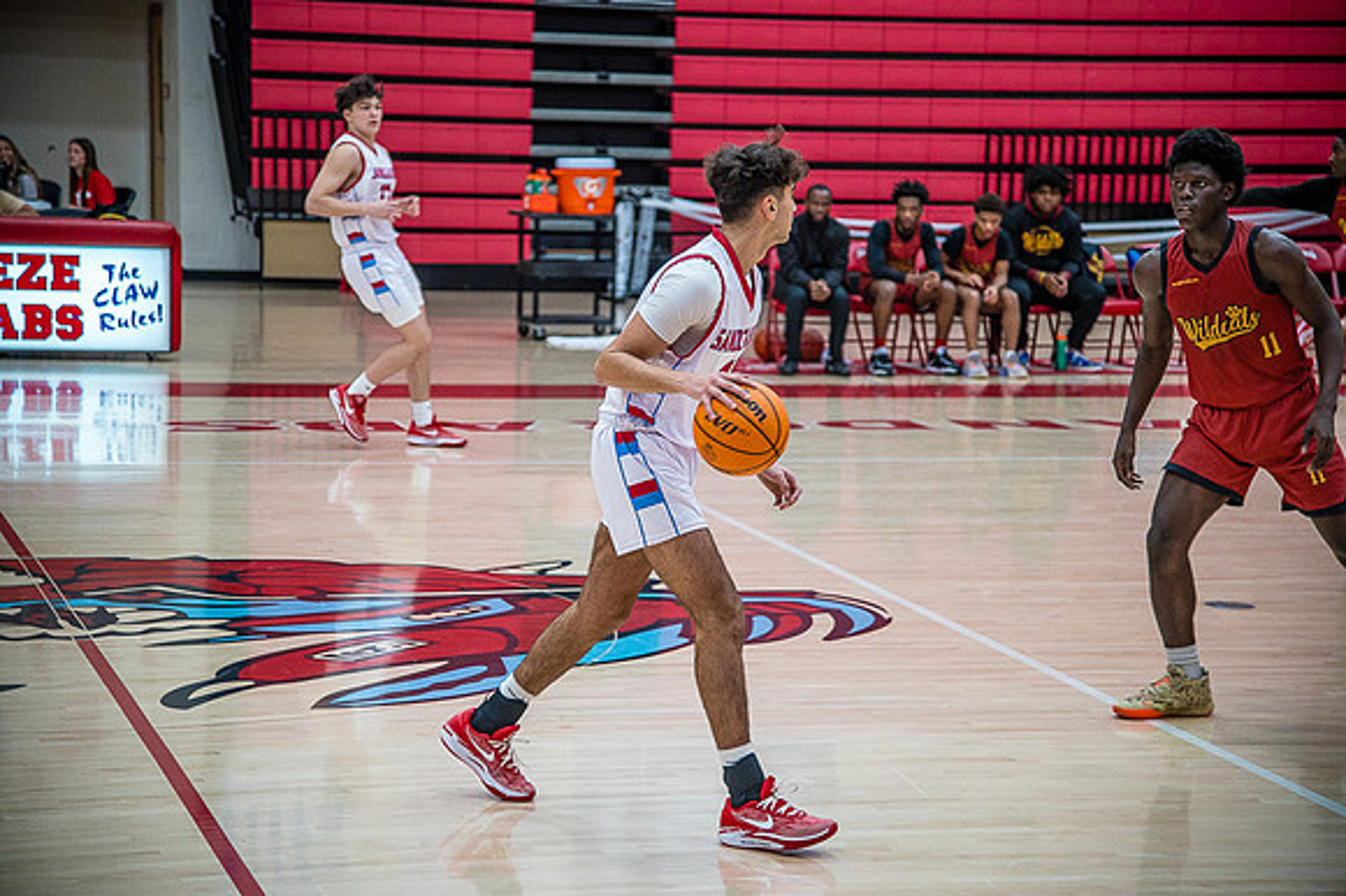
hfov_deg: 22.2
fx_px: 3438
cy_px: 448
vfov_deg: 14.8
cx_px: 673
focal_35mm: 92
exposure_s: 1/320
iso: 2000
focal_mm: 92
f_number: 4
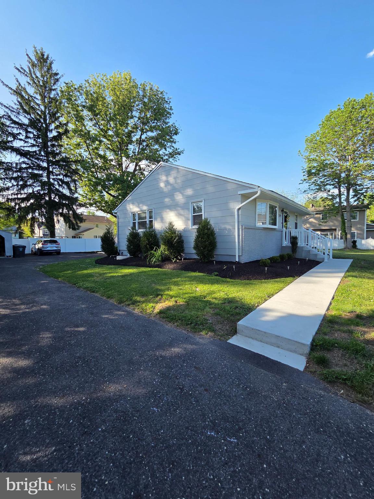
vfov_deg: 106.2
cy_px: 250
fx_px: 187
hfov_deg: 89.9
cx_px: 187
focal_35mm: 13
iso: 50
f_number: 2.2
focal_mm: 2.2
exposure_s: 1/713
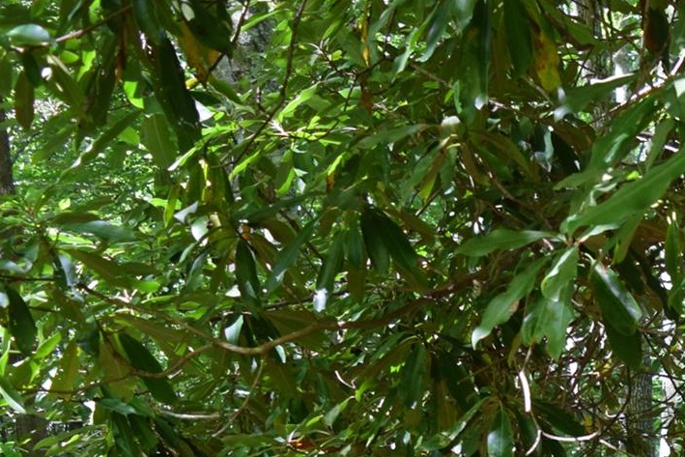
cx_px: 906
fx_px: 1484
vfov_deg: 16.4
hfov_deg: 22.9
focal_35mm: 78
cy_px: 625
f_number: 4
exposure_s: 1/60
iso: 500
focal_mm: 18
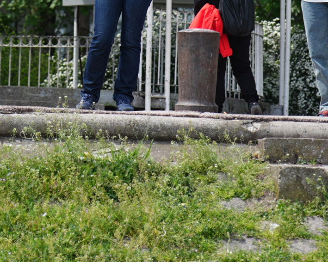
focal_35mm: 356
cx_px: -27
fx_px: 3455
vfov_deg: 4.3
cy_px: -93
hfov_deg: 5.4
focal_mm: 70
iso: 160
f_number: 2.8
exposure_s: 1/1250
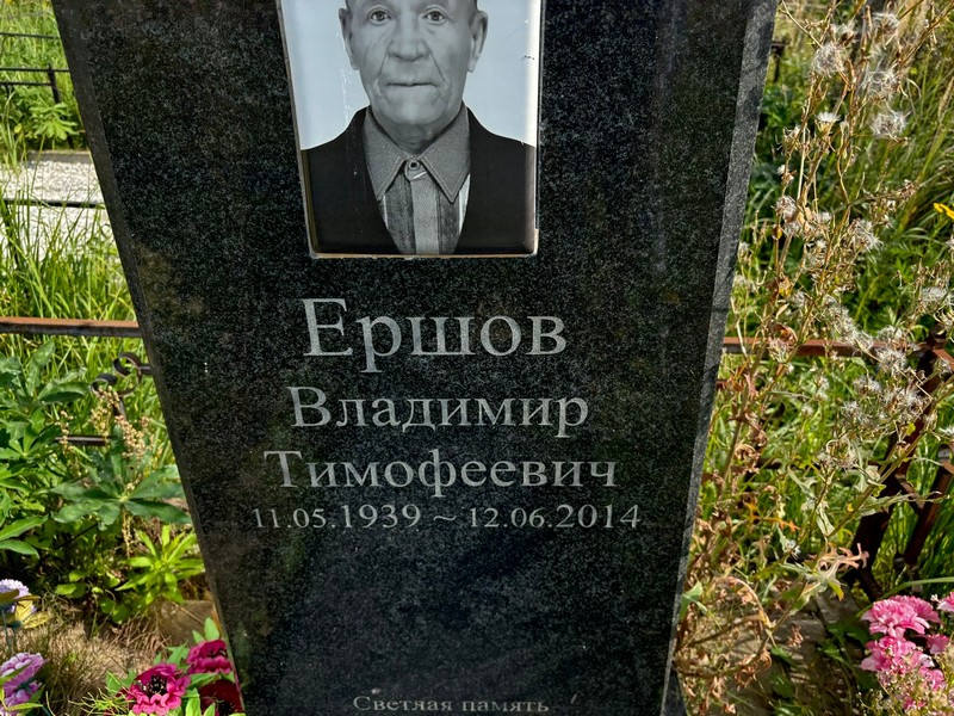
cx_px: 477
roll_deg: -0.3
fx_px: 717
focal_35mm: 26
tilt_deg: -40.2
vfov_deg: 53.1
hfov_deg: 67.3
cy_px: 358
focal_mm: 5.96
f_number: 1.6
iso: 50
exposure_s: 1/1721
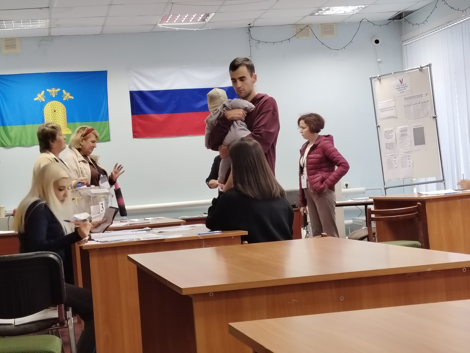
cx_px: 235
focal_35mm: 72
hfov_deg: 27.0
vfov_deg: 20.4
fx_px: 978
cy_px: 176
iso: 547
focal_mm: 5.25
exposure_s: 1/25
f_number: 1.75
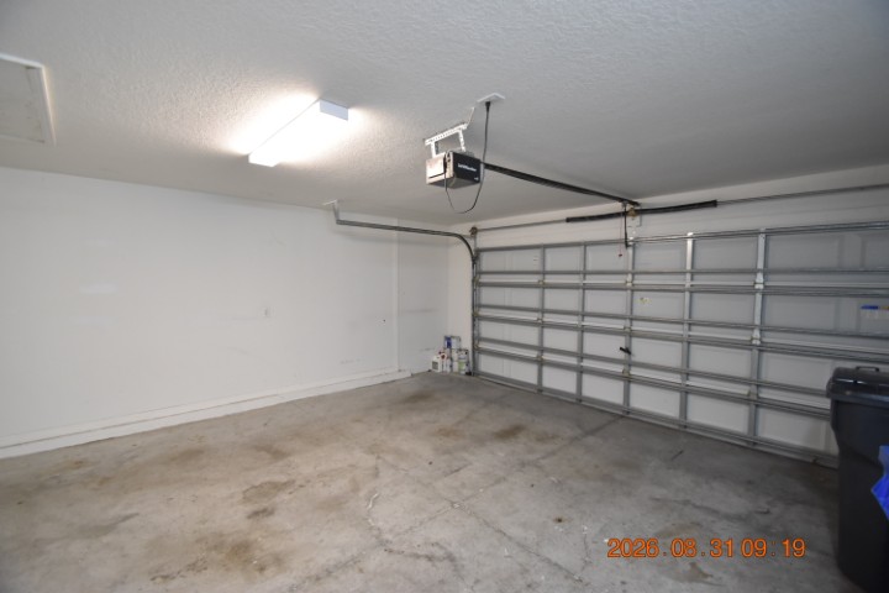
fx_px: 370
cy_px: 296
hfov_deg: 100.4
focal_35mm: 15
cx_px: 444
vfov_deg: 77.3
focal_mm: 10
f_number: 3.5
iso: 1100
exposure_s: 1/60
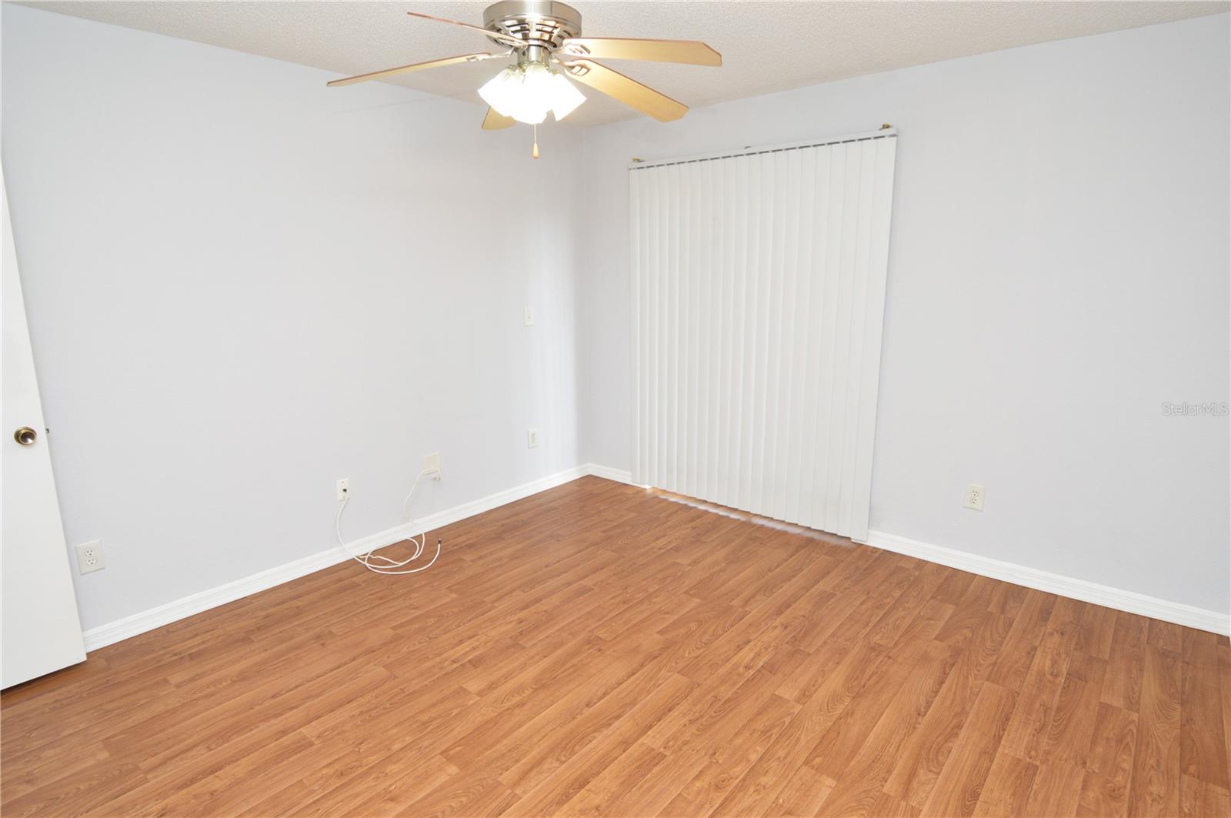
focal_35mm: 18
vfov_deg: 67.3
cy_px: 409
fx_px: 615
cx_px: 616
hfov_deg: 90.1
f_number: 4.5
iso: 400
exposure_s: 1/80
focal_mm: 12
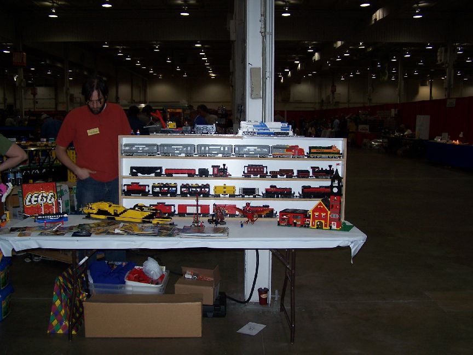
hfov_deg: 49.0
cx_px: 236
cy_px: 178
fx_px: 519
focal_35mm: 38
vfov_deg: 37.7
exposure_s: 1/60
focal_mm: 6.3
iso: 80
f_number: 2.8
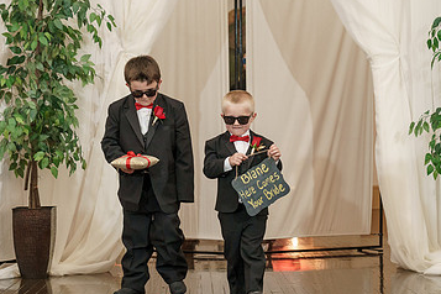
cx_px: 236
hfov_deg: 18.8
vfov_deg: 12.6
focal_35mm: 109
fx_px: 1335
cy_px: 162
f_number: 4
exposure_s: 1/160
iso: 2000
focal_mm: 67
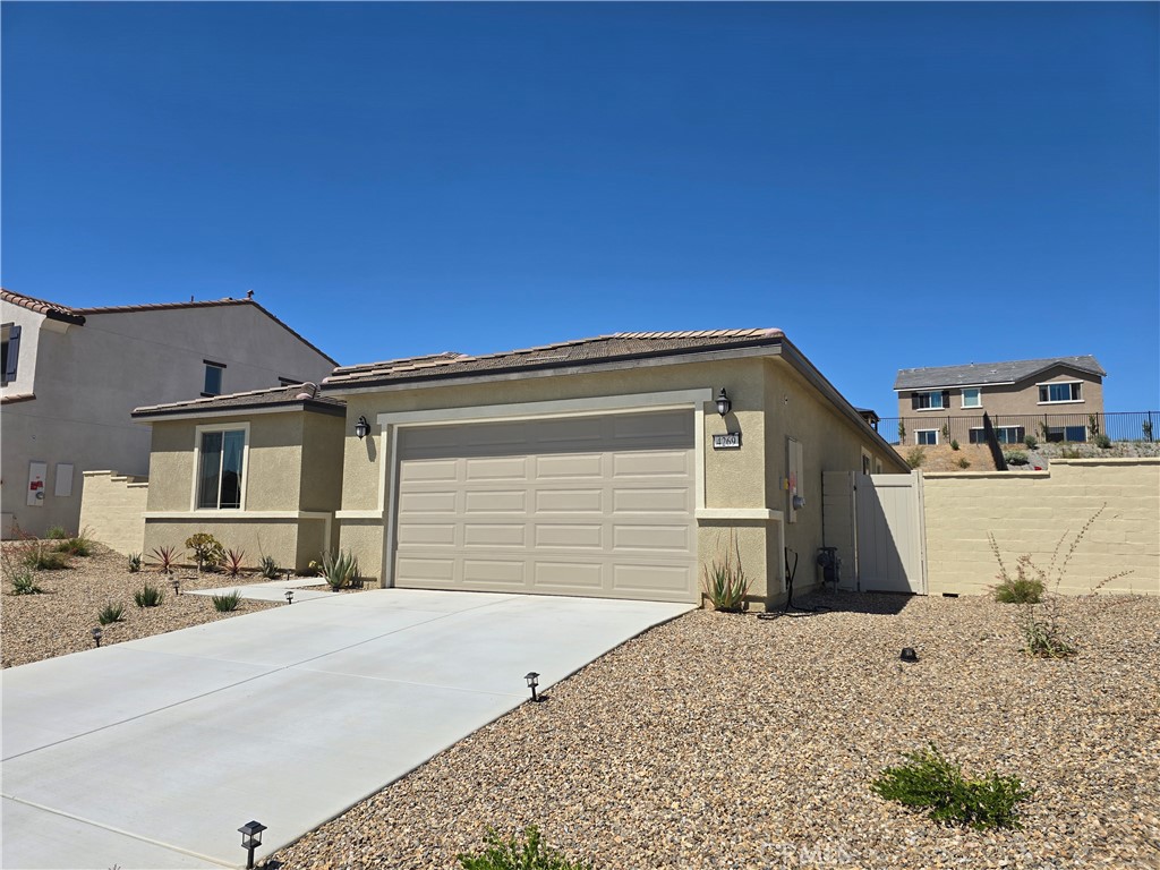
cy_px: 435
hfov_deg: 73.9
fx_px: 771
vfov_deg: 58.9
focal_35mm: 23
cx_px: 580
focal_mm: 6.3
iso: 12
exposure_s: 1/1283
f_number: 1.7
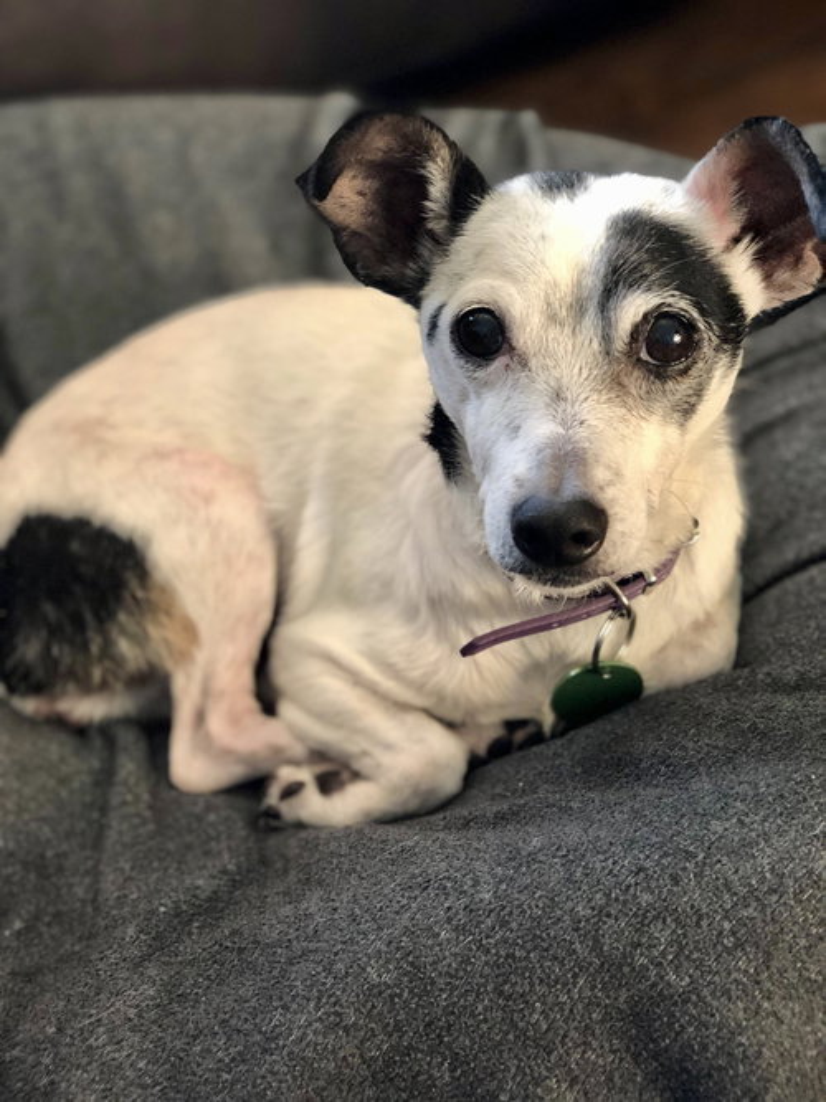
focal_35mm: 52
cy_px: 551
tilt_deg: -38.4
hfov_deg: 28.0
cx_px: 413
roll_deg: +2.2
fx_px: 1655
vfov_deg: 36.8
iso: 160
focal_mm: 6
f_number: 2.4
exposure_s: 1/13
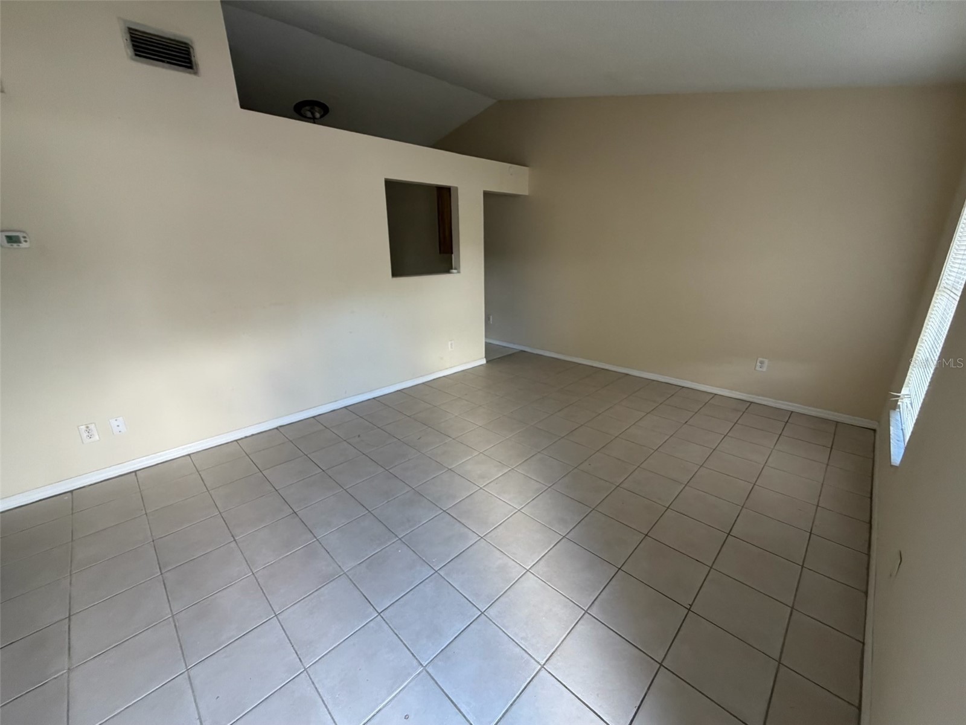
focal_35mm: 14
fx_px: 391
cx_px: 483
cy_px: 362
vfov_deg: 85.7
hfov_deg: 102.1
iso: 320
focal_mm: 2.22
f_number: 2.2
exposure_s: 1/97
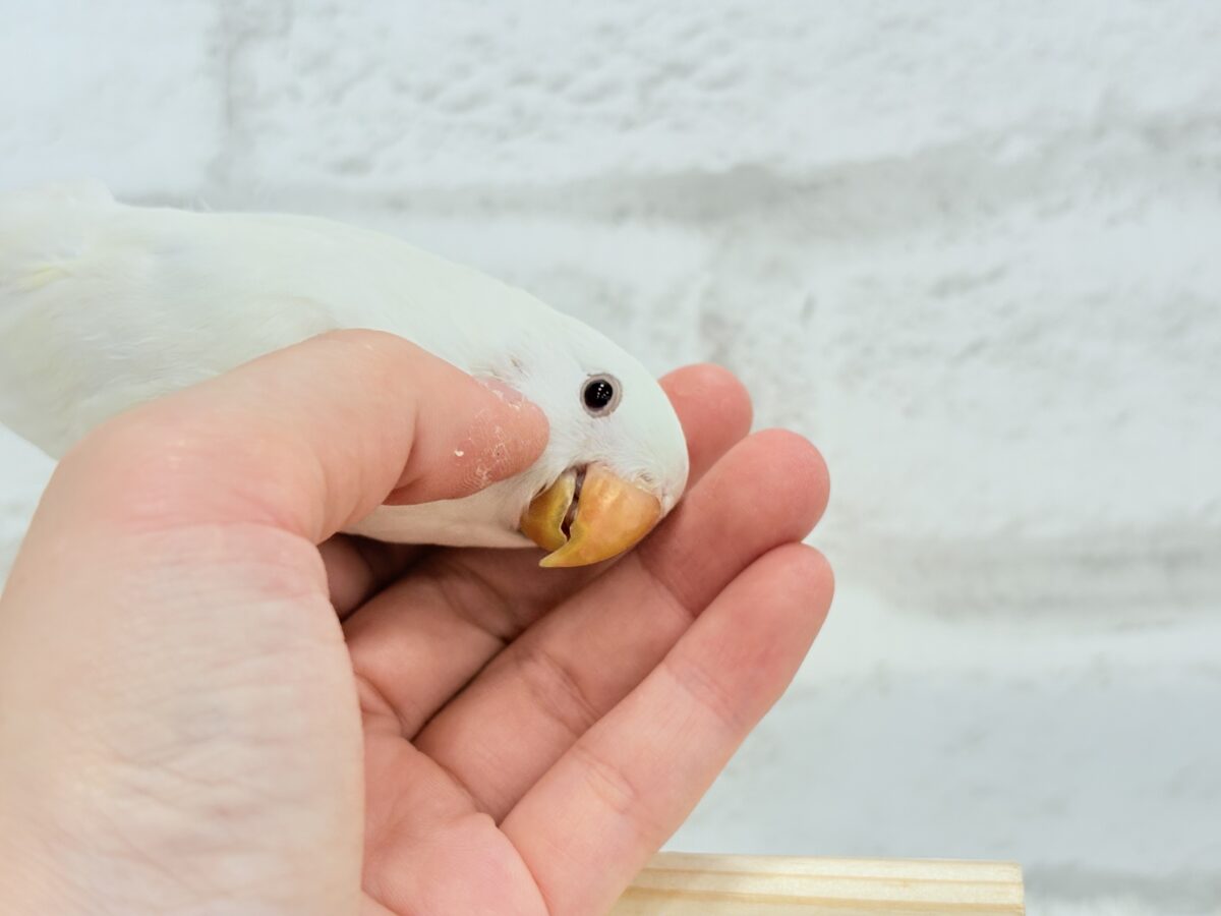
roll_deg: +3.4
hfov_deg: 36.8
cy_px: 458
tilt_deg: -7.3
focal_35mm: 52
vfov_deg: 28.0
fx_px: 1834
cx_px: 610
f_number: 1.6
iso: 64
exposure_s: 1/100
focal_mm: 5.96
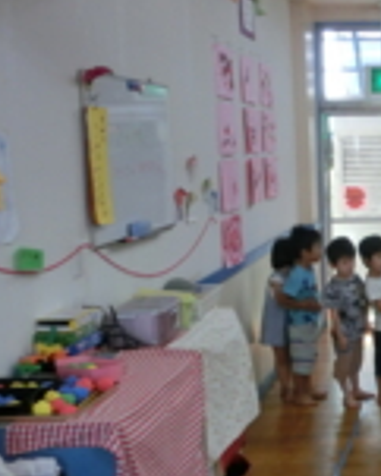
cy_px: 224
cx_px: 516
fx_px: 873
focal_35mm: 62
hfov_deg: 21.8
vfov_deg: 30.5
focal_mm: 4.24
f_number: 3
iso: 200
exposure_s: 1/125
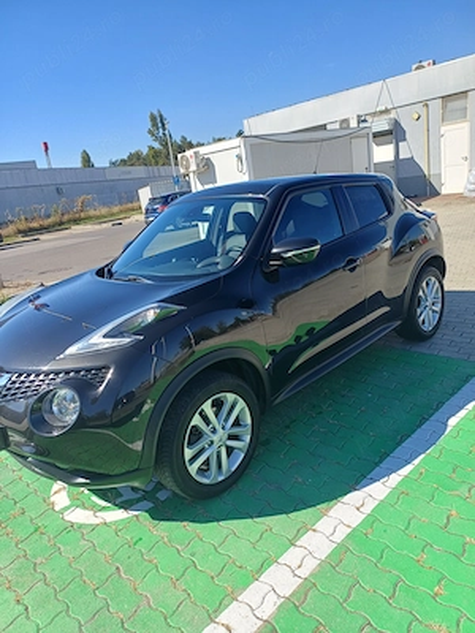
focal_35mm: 25
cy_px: 316
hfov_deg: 54.9
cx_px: 238
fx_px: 457
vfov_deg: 69.4
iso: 50
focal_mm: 4.65
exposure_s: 1/837
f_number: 1.8
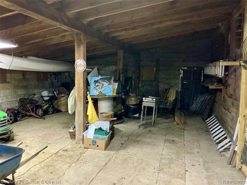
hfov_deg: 63.4
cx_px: 124
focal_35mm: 28
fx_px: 200
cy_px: 92
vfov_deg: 49.7
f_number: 1.8
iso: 640
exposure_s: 1/30
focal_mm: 3
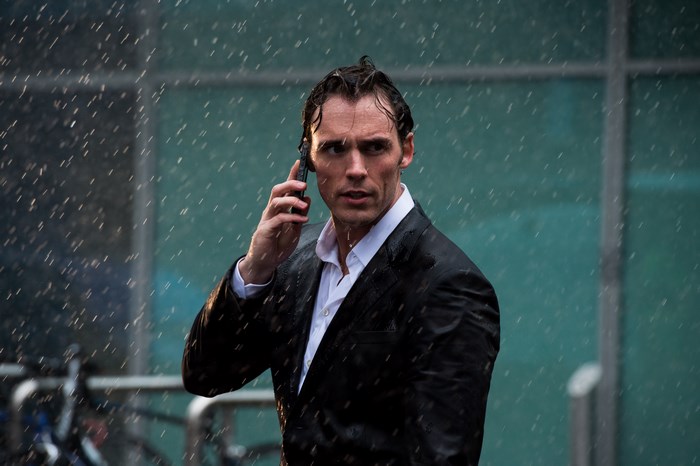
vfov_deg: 6.9
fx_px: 3887
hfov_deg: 10.3
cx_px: 350
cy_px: 233
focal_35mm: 200
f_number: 6.3
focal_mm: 200
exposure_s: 1/640
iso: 1000
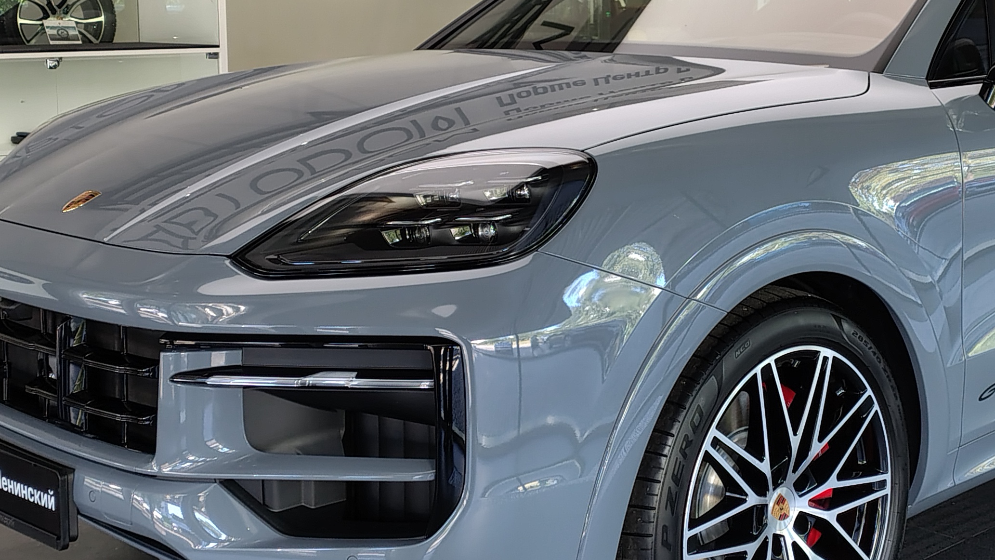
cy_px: 123
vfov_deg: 22.0
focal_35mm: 54
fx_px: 1425
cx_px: 643
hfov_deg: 38.2
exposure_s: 1/50.1
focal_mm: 4.71
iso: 264
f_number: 1.7
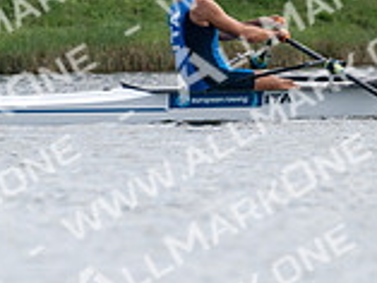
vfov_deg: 1.1
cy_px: 23
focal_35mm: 1323
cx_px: 492
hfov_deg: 1.5
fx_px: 14420
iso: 640
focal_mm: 372
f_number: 5.6
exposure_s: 1/1600
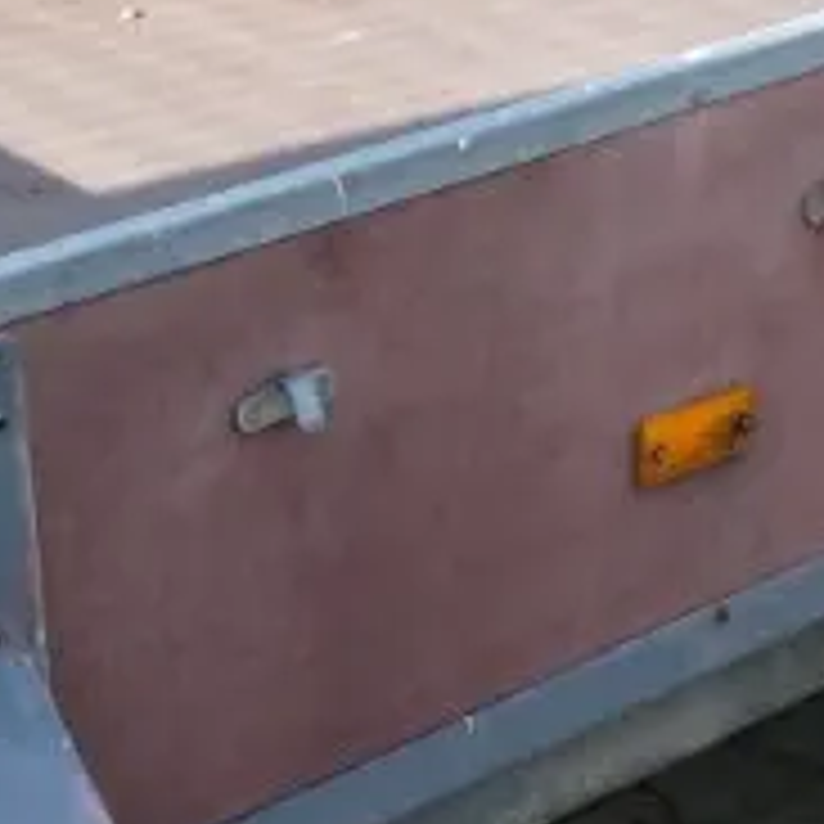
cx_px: 729
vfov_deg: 14.6
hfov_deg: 14.5
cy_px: 378
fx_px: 3205
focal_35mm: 119
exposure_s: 1/200
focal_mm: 4.3
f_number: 3.3
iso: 80
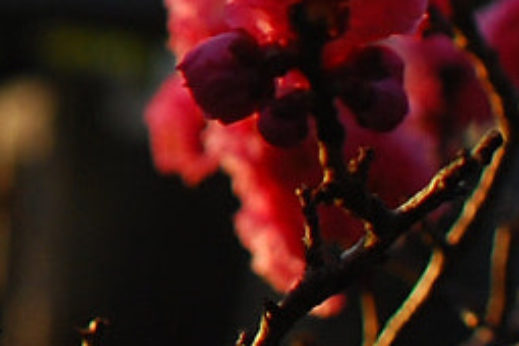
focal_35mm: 264
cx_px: -434
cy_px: -247
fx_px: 3806
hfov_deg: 7.6
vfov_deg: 5.1
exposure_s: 1/320
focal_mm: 28
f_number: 4
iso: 200
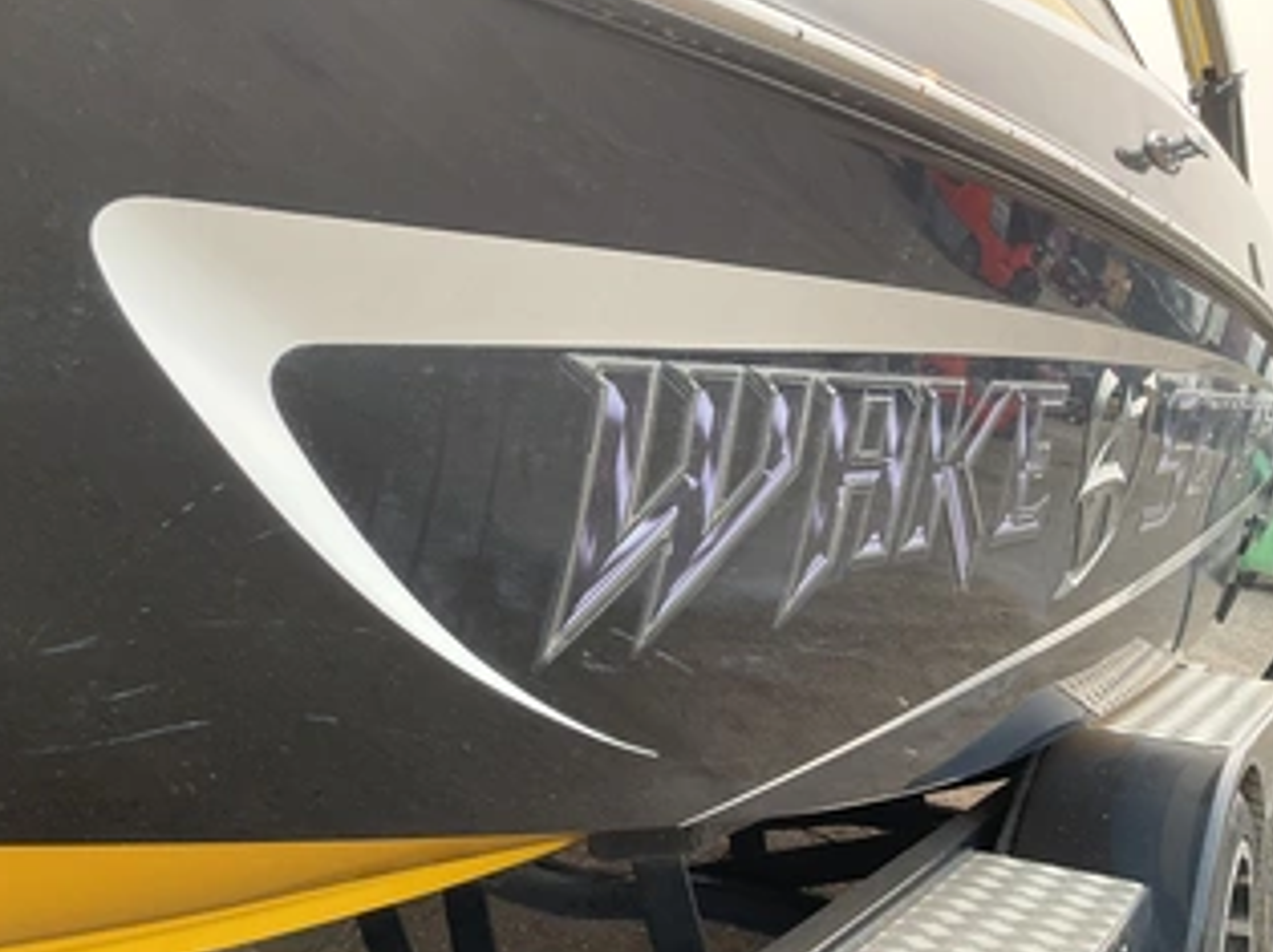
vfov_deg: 38.5
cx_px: 495
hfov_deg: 49.8
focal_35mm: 37
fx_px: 1360
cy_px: 543
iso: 32
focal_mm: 3
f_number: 1.8
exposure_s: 1/172
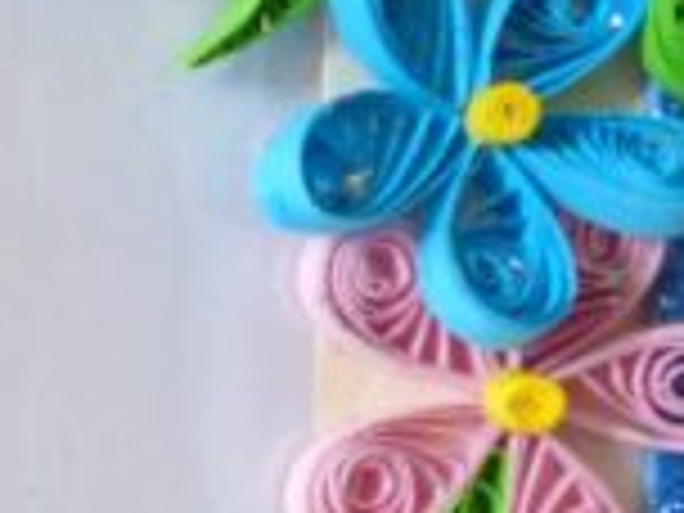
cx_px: -468
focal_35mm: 99
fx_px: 1956
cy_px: 324
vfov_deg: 14.9
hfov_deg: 17.0
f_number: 2.8
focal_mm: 4.5
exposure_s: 1/40
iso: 400
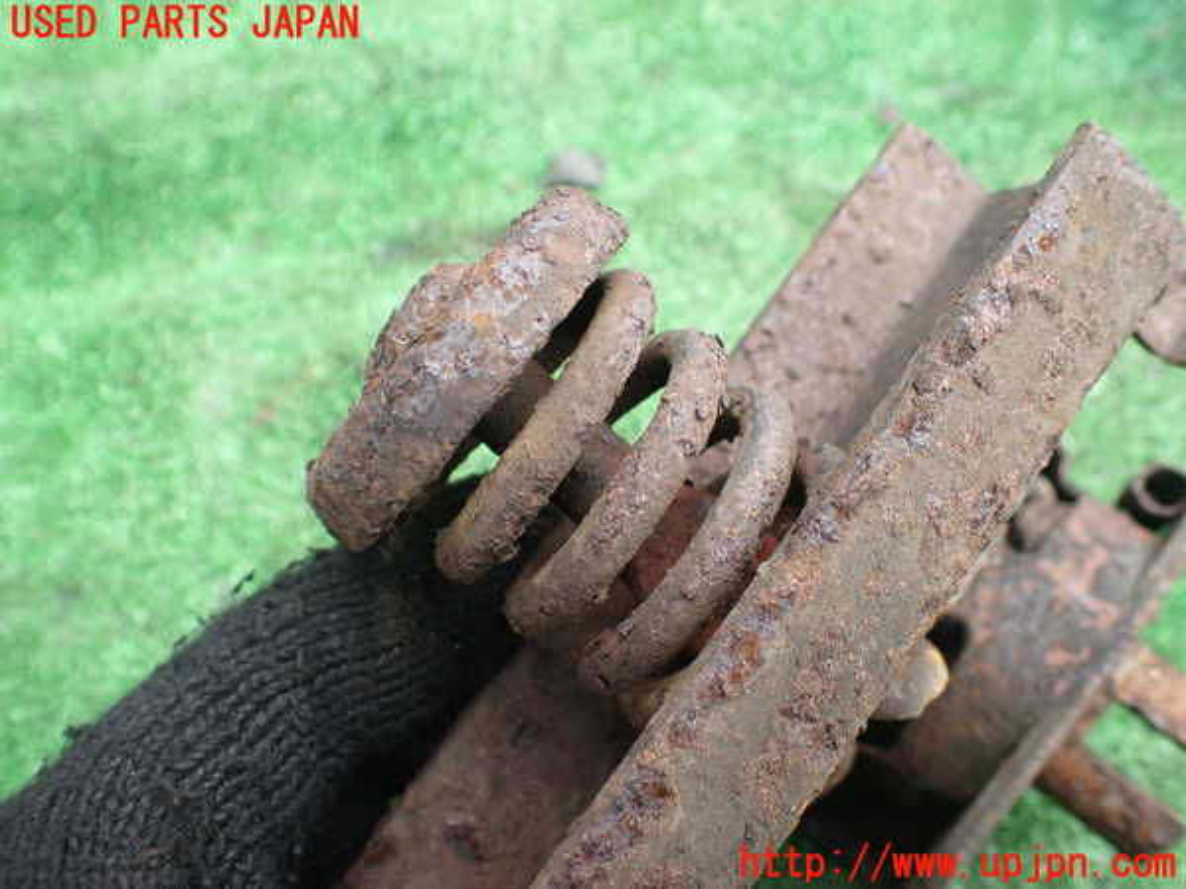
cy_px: 444
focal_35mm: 30
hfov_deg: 60.0
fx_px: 1028
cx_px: 593
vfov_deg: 46.8
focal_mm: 5.4
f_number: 2.3
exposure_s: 1/125
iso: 250
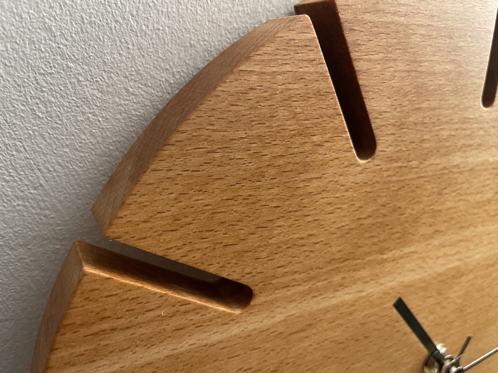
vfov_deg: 51.4
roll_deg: -8.2
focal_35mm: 27
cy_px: 187
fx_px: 388
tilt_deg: -25.7
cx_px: 251
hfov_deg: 65.3
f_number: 1.6
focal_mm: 4.2
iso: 320
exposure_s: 1/59
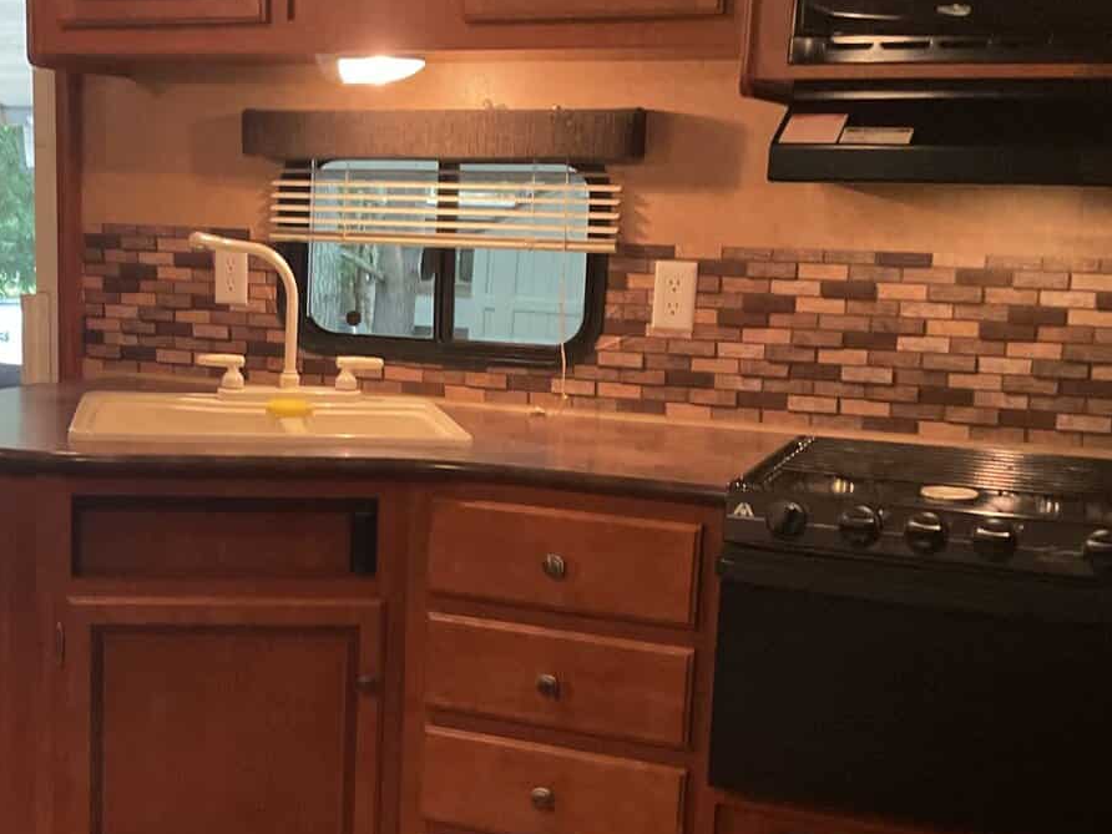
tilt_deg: -10.5
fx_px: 1670
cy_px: 482
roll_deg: -2.0
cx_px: 315
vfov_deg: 28.0
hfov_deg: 36.2
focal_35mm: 52
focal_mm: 3
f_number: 1.8
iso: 320
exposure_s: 1/30
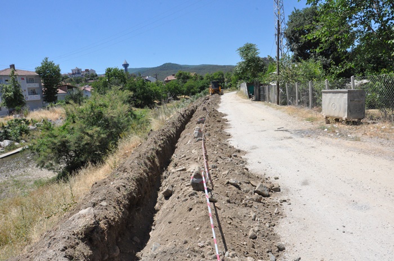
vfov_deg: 47.8
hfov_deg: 67.4
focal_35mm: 27
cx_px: 197
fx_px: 295
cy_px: 130
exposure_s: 1/1000
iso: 2000
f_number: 16
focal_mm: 18
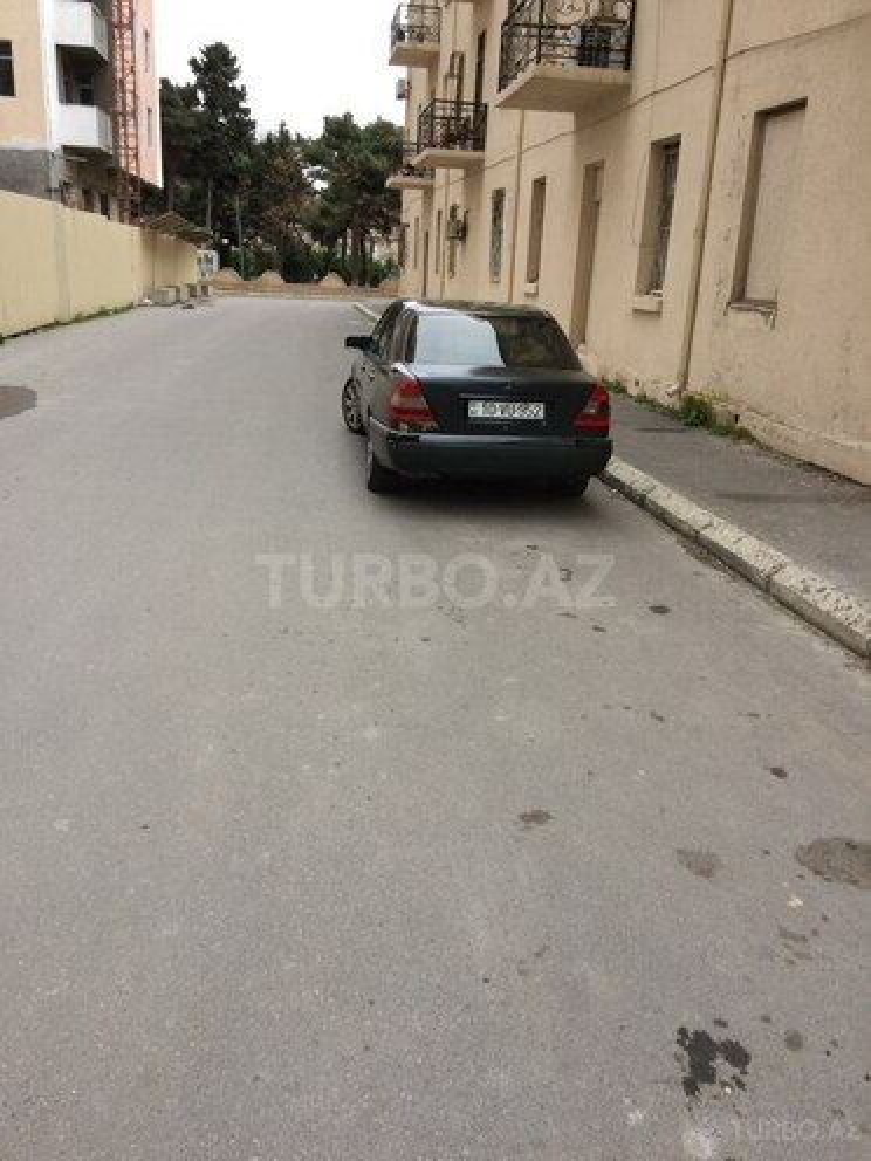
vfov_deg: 61.7
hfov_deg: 48.2
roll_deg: -2.6
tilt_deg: -16.4
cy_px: 580
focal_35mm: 29
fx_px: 973
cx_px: 436
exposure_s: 1/33
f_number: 2.2
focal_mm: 4.15
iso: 100
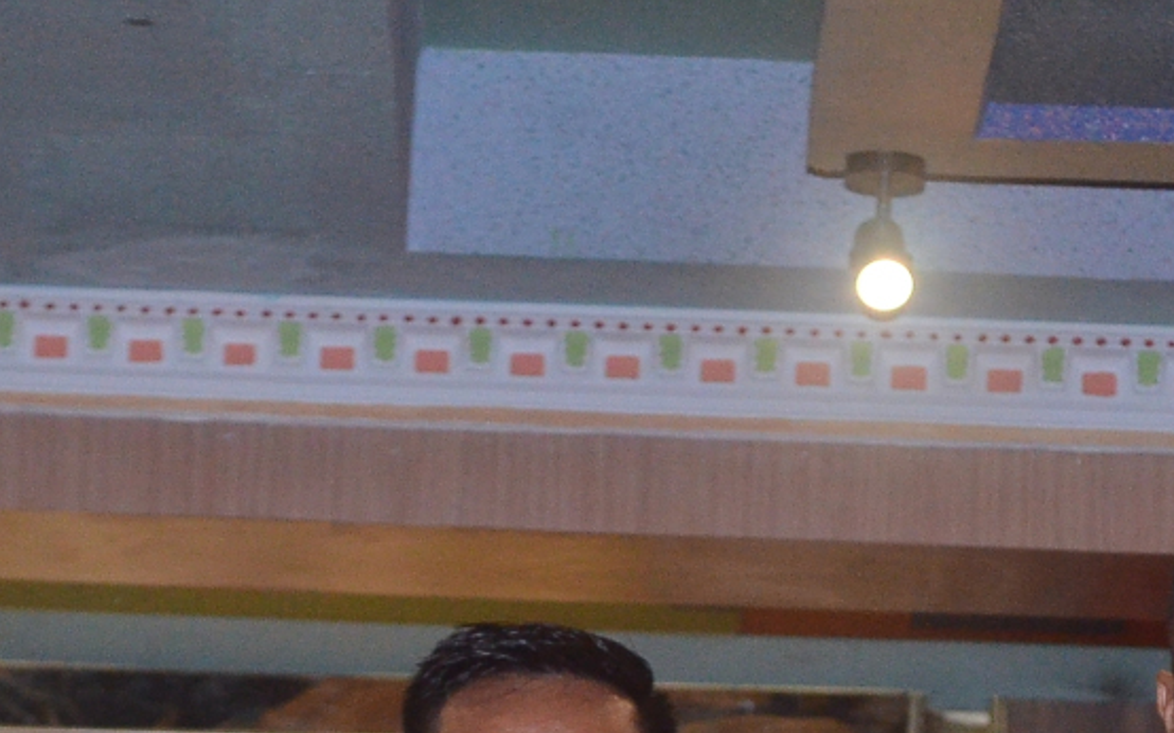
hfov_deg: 7.7
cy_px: 1203
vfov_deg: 4.8
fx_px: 8722
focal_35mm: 273
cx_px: 519
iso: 1250
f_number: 6.3
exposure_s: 1/125
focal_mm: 55
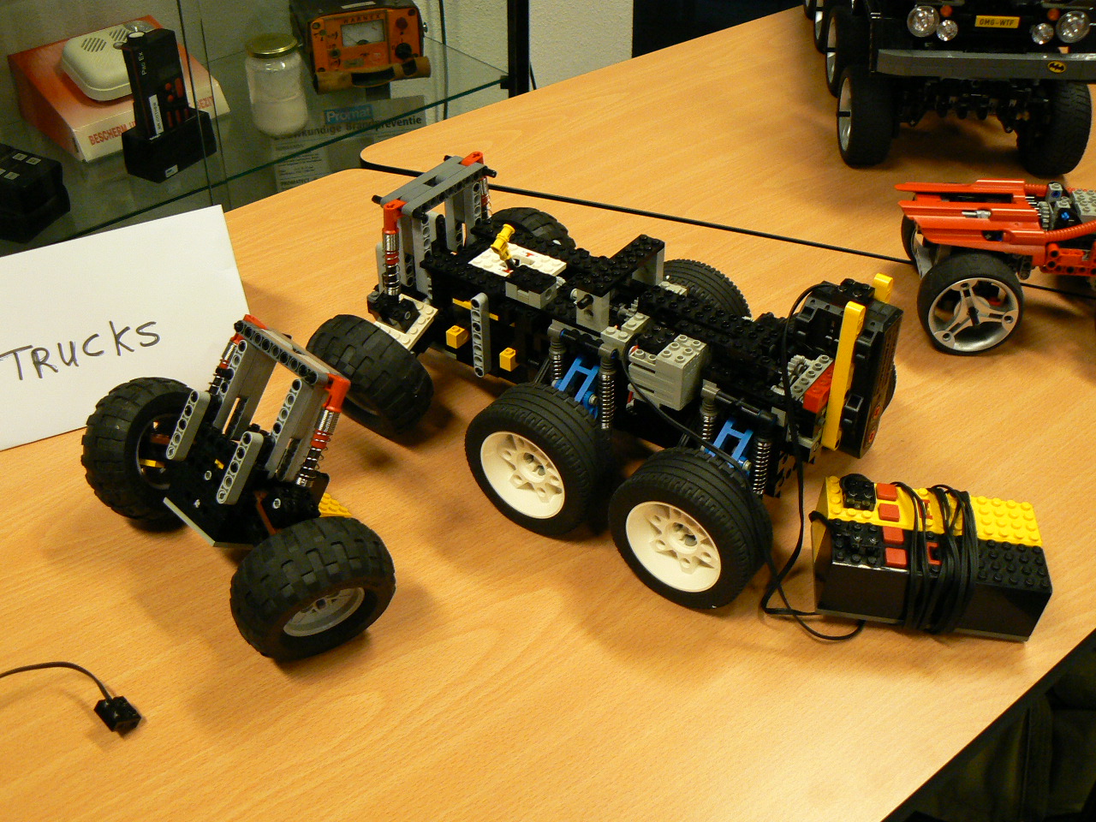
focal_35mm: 37
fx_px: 1171
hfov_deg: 50.1
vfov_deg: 38.7
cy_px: 411
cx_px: 548
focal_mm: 6
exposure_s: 1/25
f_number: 2.8
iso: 200
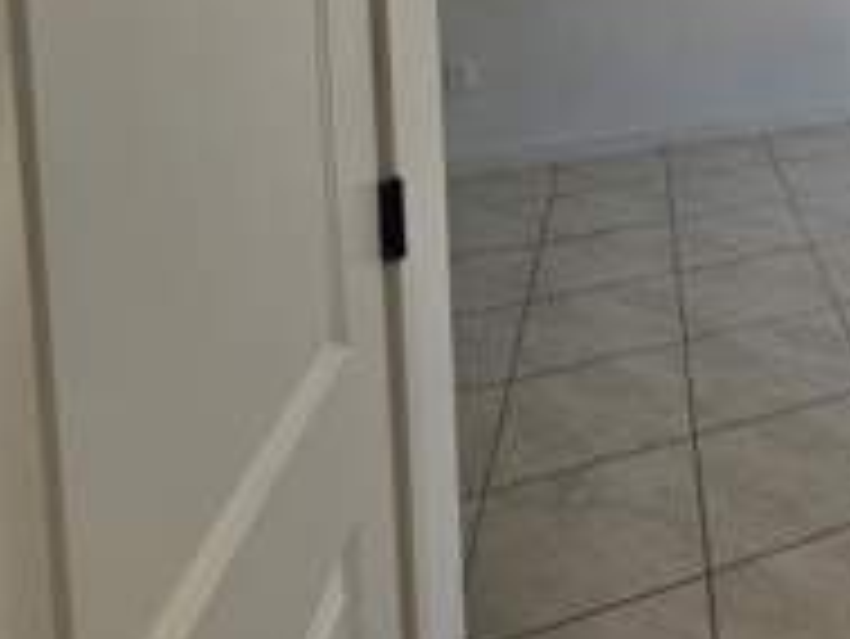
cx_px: 1025
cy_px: -108
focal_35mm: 33
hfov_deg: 39.5
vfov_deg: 35.1
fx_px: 811
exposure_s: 1/172
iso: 50
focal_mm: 2.2
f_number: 2.2
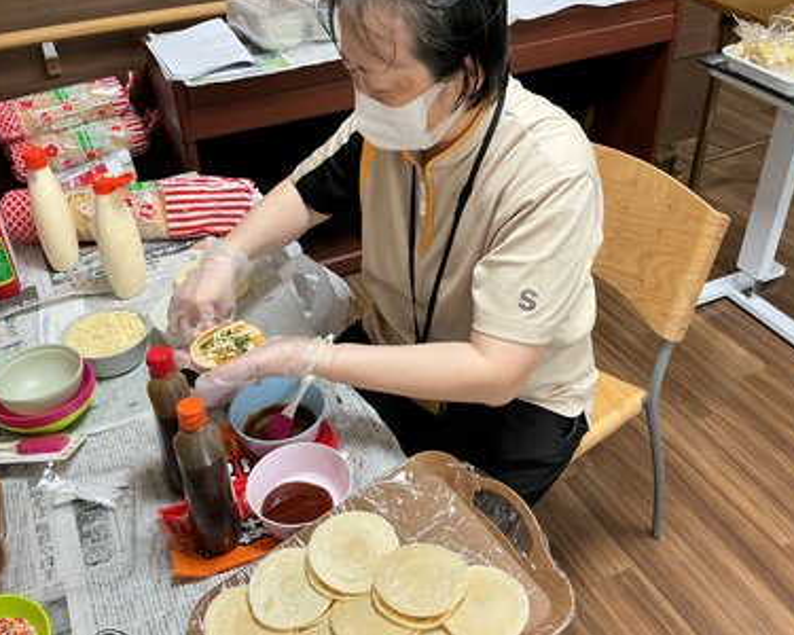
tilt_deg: -35.9
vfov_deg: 43.3
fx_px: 799
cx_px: 419
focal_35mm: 34
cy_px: 282
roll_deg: +2.3
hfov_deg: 52.8
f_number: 1.8
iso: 64
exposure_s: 1/60
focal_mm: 3
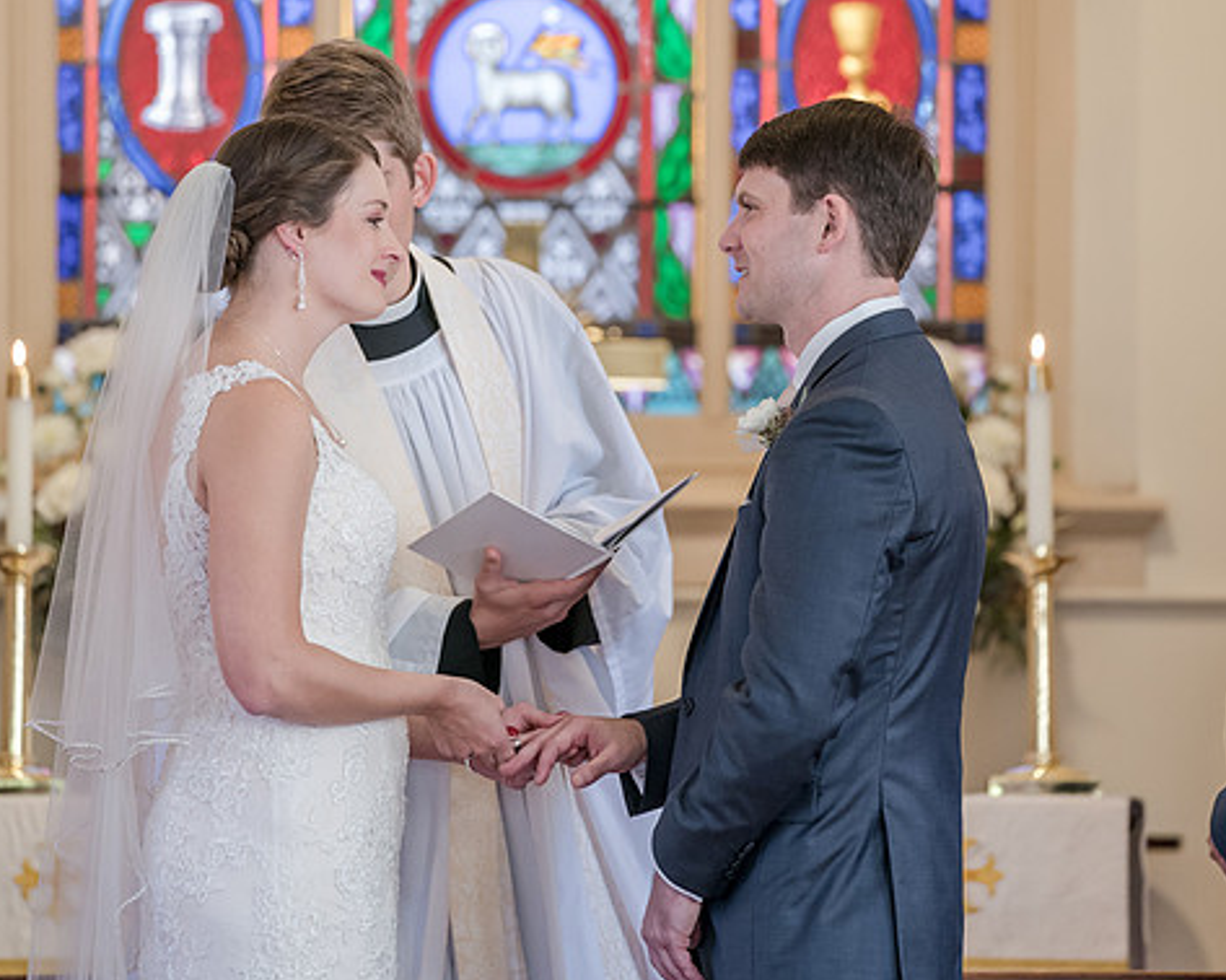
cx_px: 590
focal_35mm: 284
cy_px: 397
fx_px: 10301
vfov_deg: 5.4
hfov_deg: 6.8
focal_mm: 200
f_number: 3.2
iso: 2000
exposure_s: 1/100
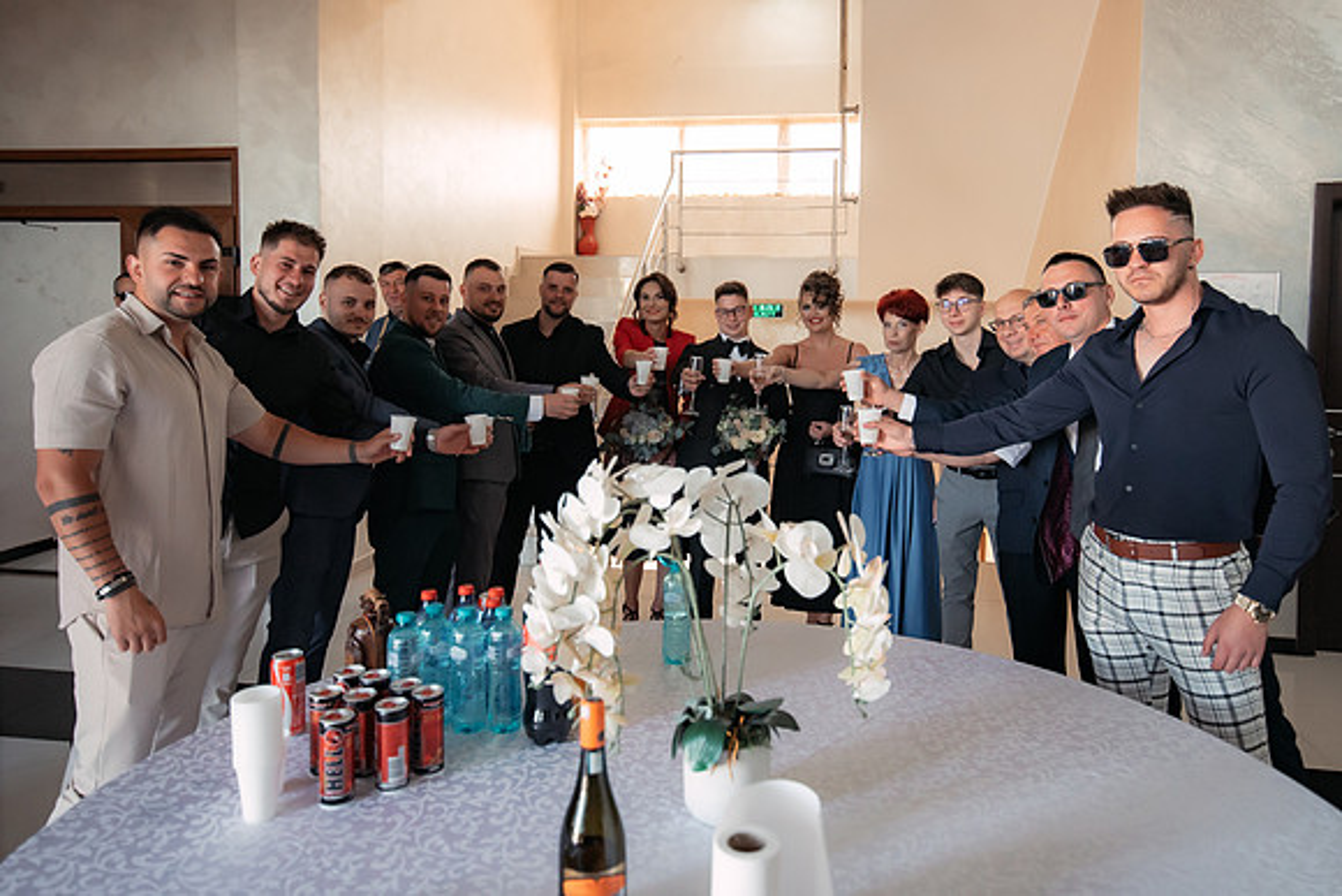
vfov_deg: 49.5
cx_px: 698
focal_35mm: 26
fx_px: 965
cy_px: 369
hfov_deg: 69.6
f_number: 2.8
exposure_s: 1/250
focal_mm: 22
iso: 1600
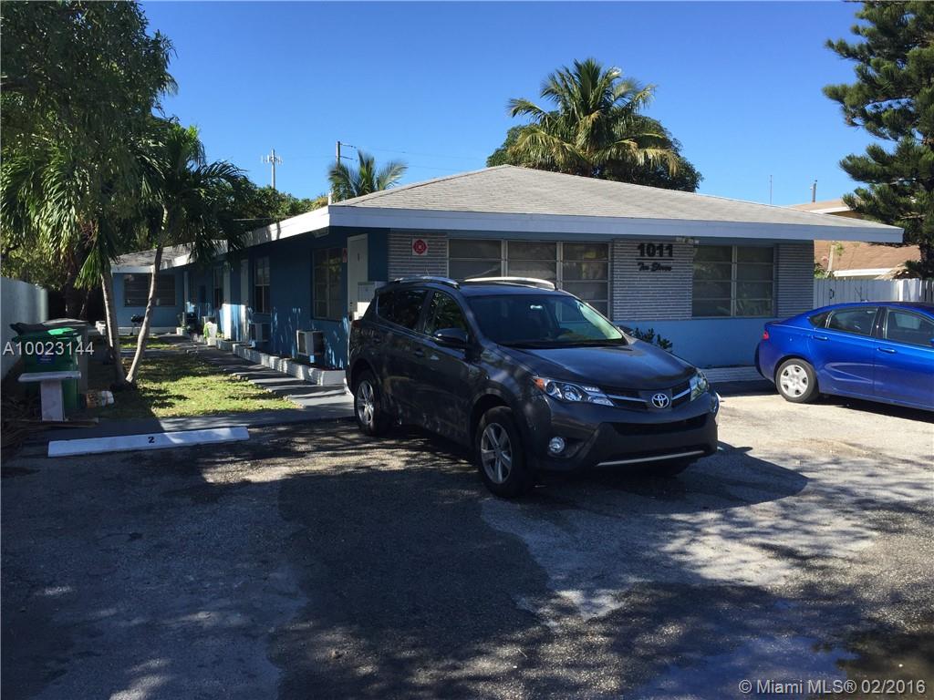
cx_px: 467
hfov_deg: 61.7
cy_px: 350
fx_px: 782
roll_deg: -0.8
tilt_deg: -4.8
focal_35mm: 29
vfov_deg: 48.2
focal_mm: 4.15
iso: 32
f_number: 2.2
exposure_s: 1/1236
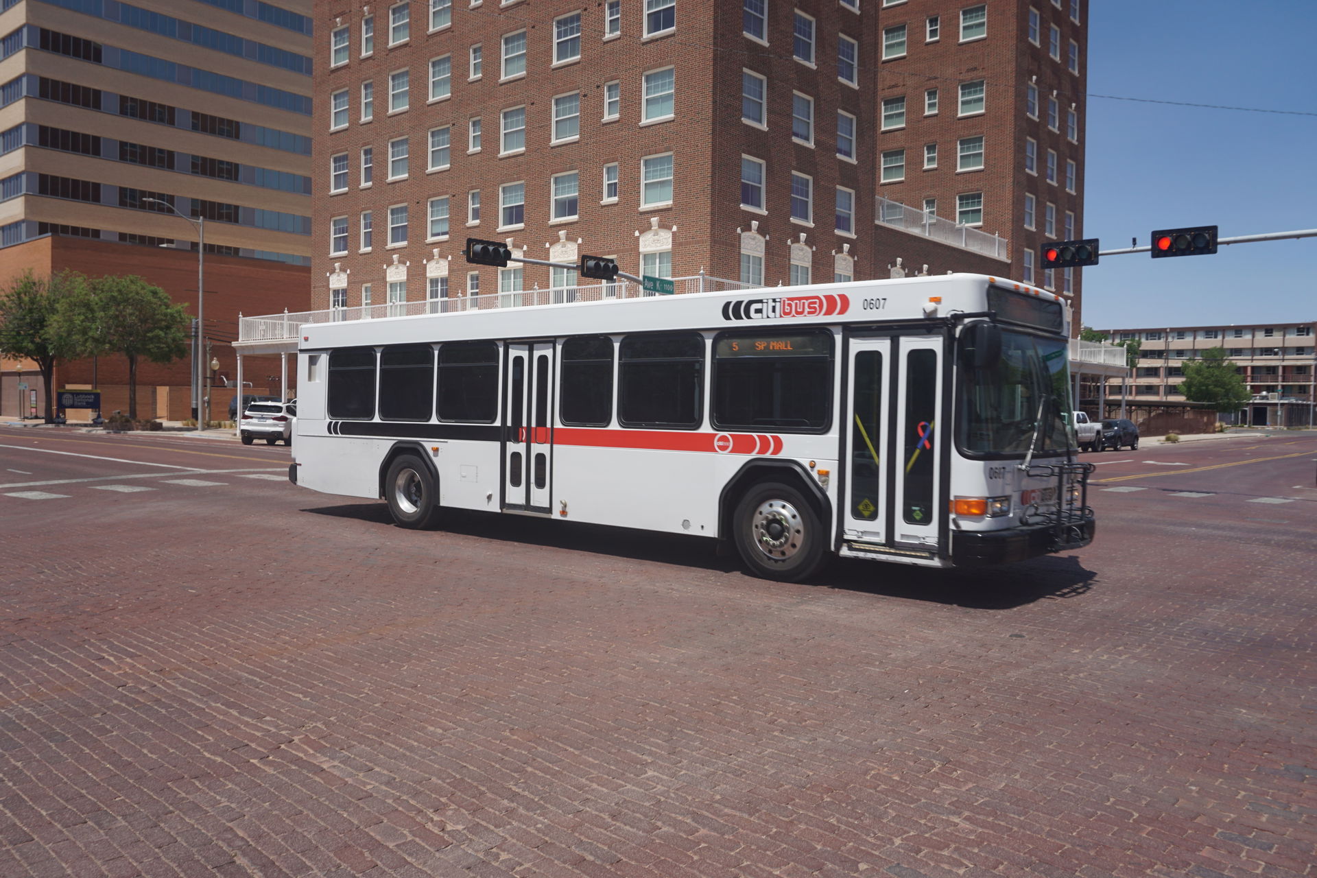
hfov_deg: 64.6
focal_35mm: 28
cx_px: 658
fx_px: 1043
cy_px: 439
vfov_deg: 45.7
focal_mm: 19
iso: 100
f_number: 8
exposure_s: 1/320
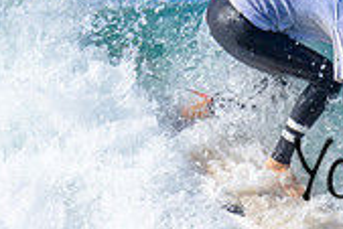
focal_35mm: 3770
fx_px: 35950
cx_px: 600
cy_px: 106
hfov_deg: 0.5
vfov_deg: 0.4
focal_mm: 800
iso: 320
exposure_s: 1/2000
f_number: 6.3
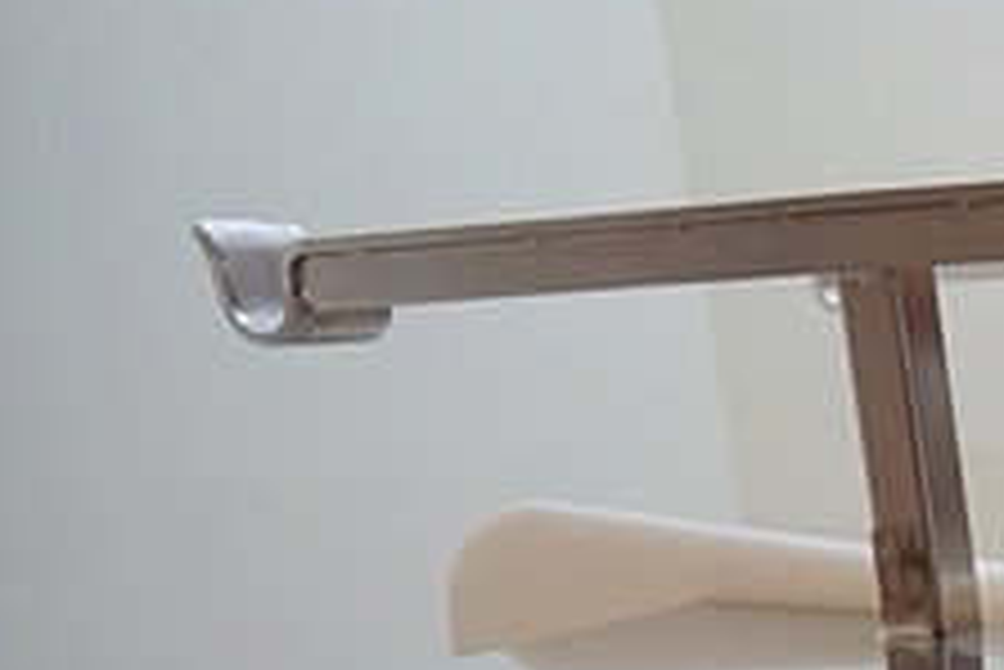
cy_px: 740
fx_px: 1702
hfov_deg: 22.0
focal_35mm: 61
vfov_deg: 21.2
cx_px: 1760
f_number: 5.6
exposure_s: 1/80
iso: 1000
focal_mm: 17
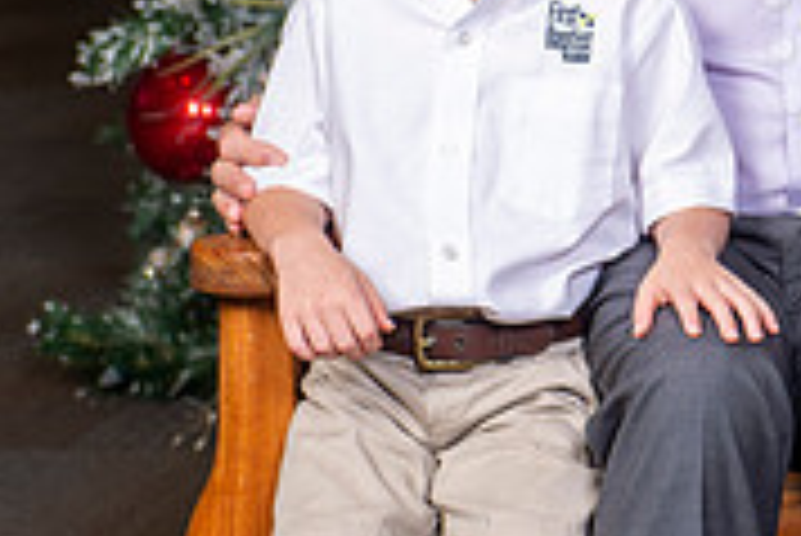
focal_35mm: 169
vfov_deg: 8.1
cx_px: 1192
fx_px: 3763
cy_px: -32
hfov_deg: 11.6
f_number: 6.3
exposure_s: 1/100
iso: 160
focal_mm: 52
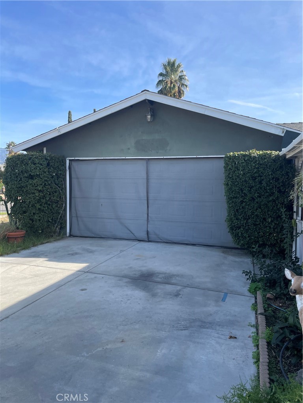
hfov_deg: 53.1
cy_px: 202
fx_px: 303
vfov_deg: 67.3
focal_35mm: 26
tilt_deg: +1.1
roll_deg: +0.6
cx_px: 152
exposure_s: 1/1511
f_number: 1.6
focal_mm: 4.2
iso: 32
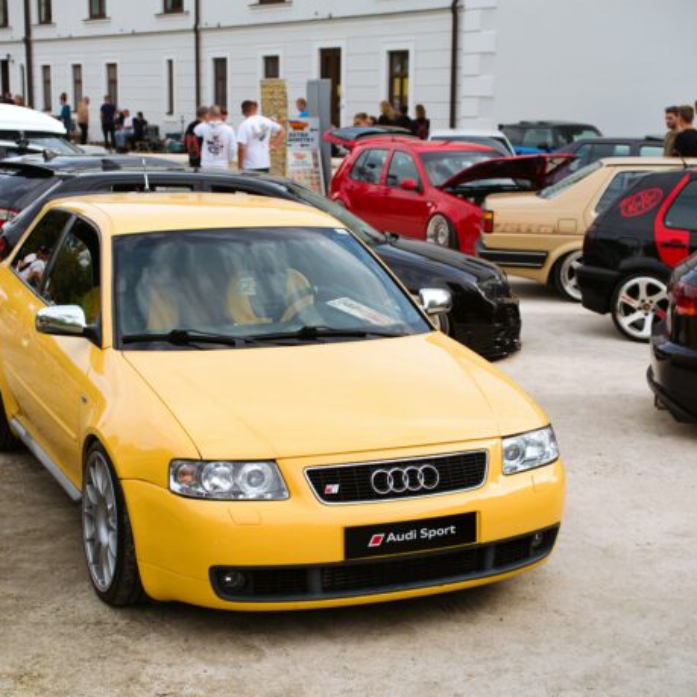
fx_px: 1458
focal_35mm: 64
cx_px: 354
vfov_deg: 26.9
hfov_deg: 26.9
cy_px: 379
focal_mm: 45
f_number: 4.5
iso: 100
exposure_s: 1/250
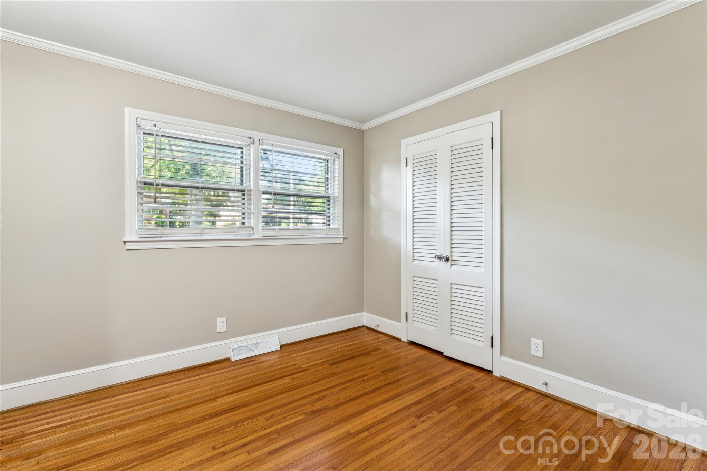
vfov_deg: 72.7
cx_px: 354
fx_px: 320
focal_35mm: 16
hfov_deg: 95.7
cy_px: 236
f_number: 11
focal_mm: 16.3
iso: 100
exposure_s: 1
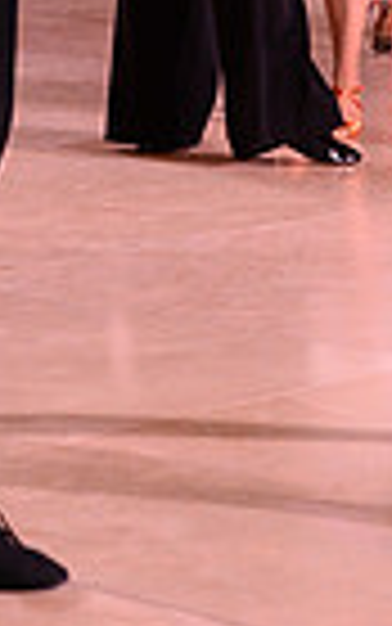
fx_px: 3979
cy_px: -338
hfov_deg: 5.6
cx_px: 322
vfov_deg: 8.8
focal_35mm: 233
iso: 2500
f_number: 5.6
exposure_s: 1/250
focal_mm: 55
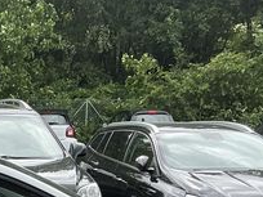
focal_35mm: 110
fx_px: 836
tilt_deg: -11.5
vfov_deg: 12.8
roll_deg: -0.6
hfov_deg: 16.6
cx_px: -101
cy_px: 295
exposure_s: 1/409
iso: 25
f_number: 1.8
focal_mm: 3
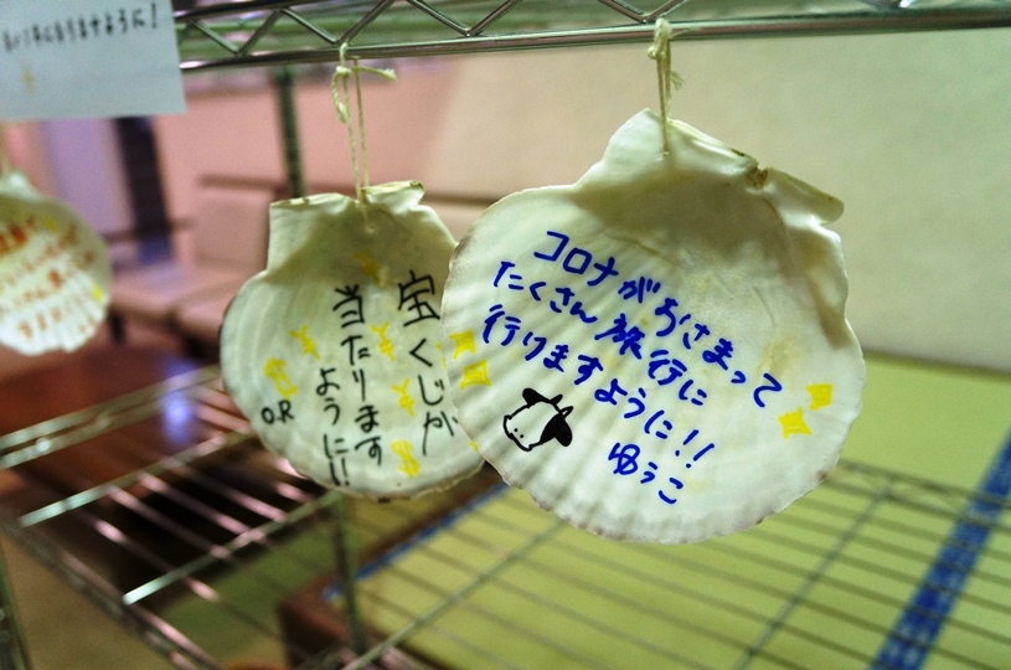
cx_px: 506
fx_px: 841
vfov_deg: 43.4
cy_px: 335
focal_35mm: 30
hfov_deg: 62.0
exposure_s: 1/160
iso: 2000
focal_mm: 20
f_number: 4
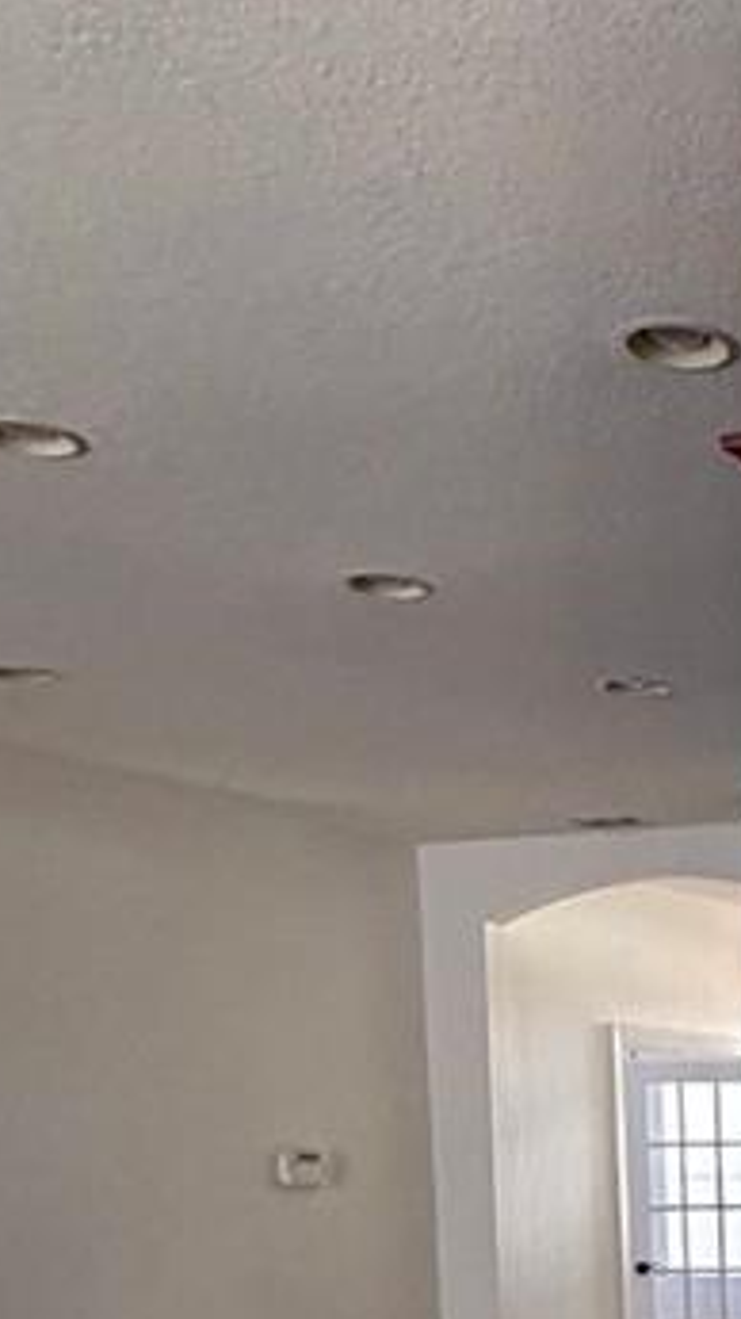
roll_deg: +0.7
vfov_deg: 35.6
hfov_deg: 18.3
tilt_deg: -3.8
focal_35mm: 53
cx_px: 1291
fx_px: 1852
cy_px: 1308
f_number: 2.2
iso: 250
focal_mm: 2.22
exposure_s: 1/121
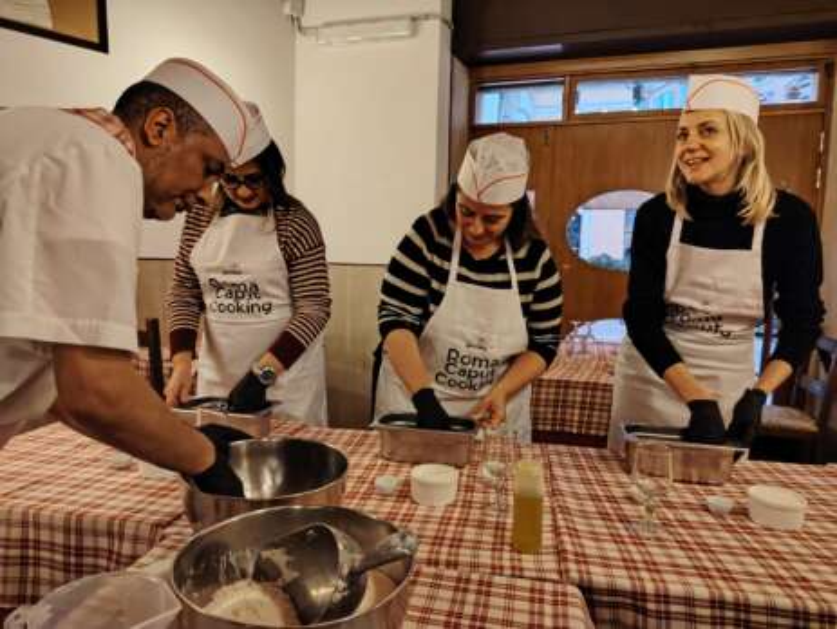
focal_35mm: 24
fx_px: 581
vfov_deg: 56.9
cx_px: 418
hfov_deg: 71.6
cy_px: 314
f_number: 1.75
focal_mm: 5.25
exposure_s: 1/100
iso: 2144
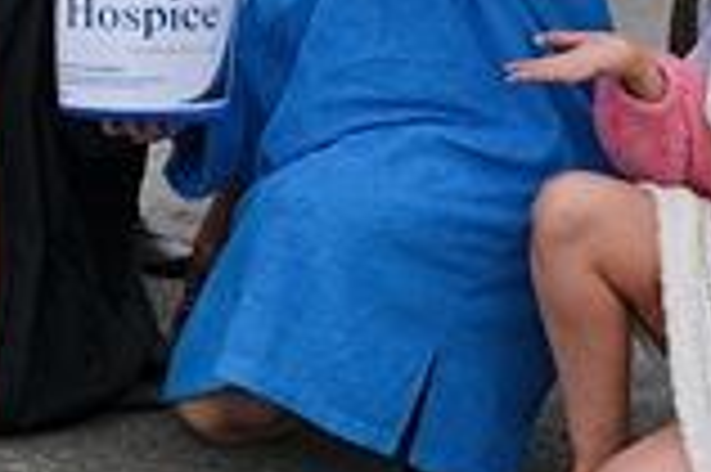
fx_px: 2624
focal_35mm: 133
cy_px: -265
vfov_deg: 9.9
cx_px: -4
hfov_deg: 15.2
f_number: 6.4
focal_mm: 23.3
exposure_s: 1/1000
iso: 400
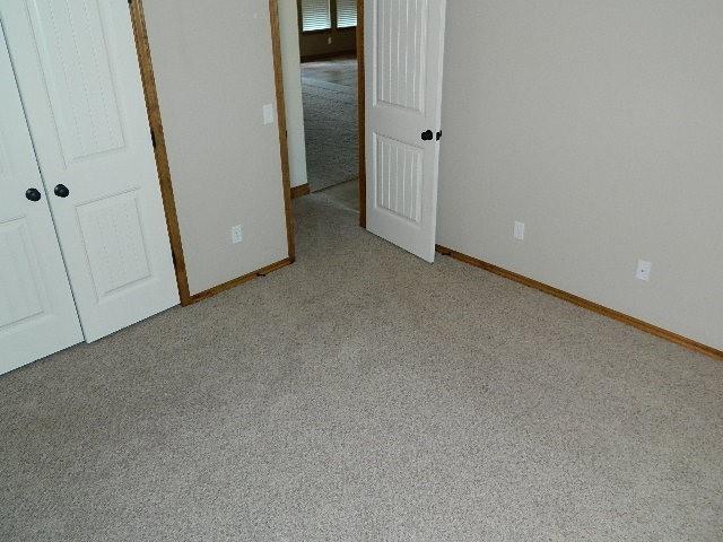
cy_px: 271
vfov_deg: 49.7
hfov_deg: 63.4
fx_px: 585
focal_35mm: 28
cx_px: 362
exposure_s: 1/30
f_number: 3.2
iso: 200
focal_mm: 5.1
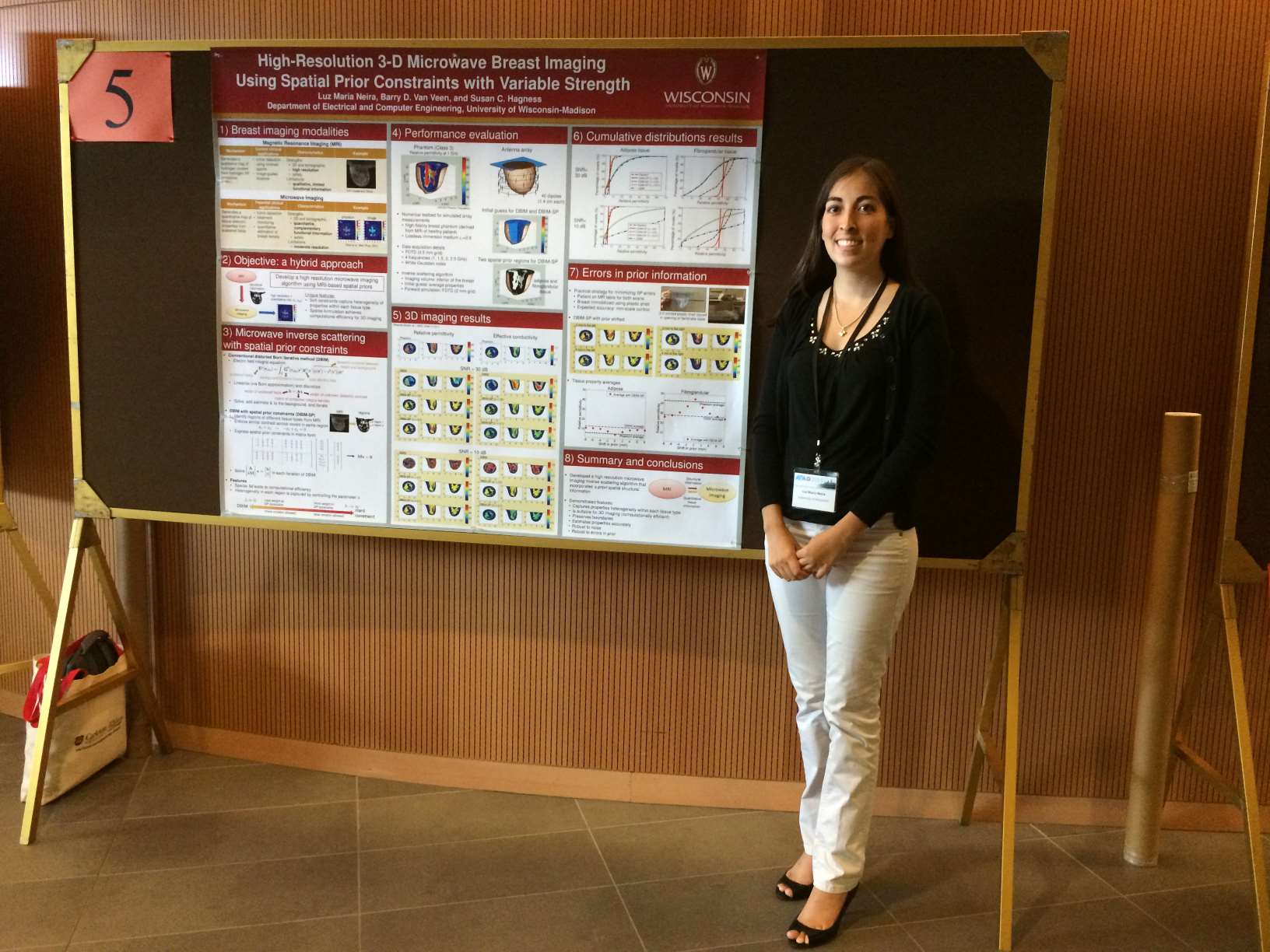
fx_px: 1064
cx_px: 635
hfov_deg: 61.7
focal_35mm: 29
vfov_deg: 48.2
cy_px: 476
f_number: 2.2
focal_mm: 4.15
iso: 250
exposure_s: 1/30
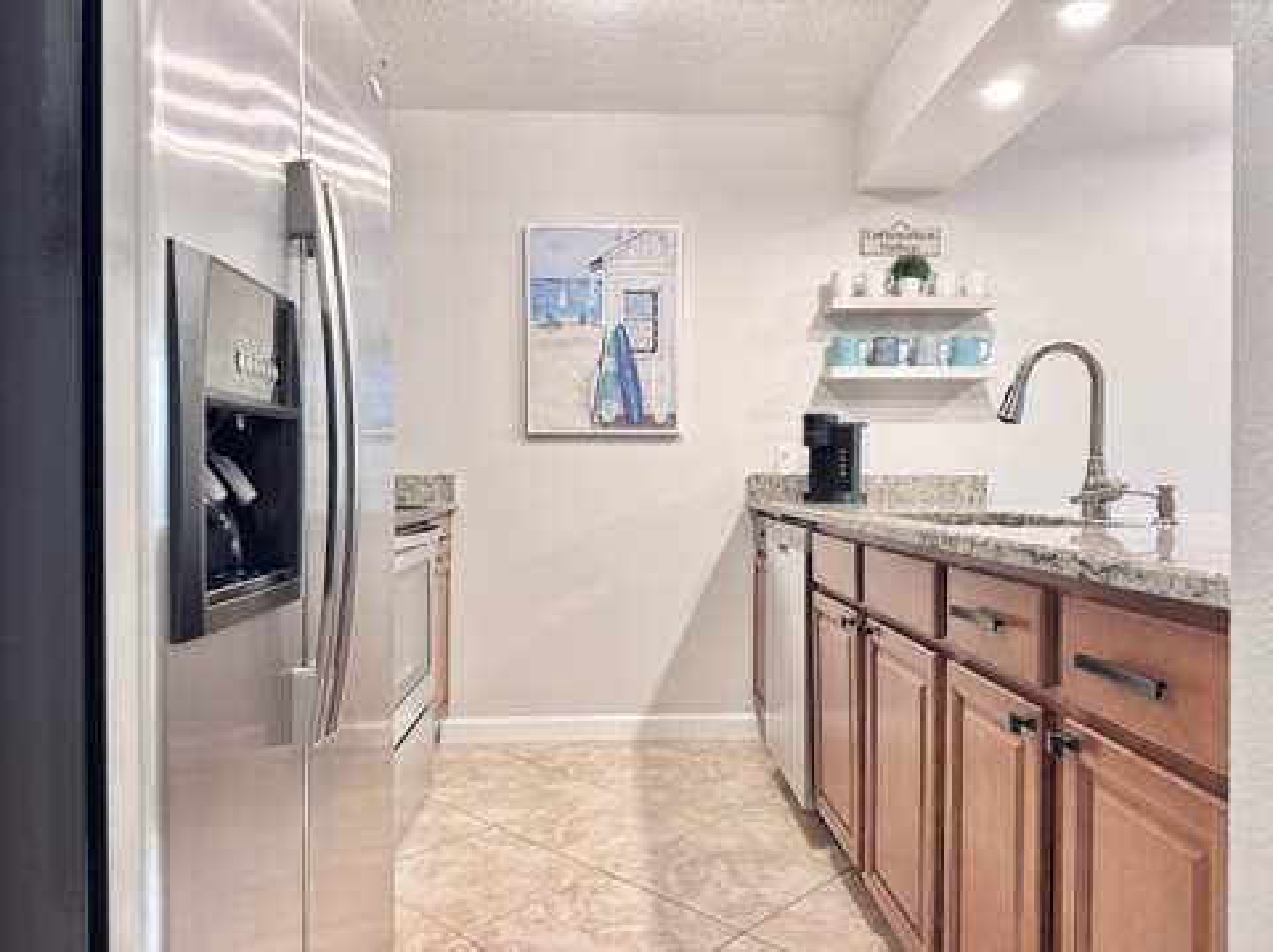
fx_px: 882
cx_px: 636
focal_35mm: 24
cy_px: 476
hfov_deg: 71.7
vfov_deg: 56.7
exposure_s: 1/60
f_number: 1.78
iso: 200
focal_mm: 6.76
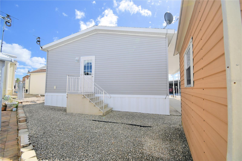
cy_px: 80
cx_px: 121
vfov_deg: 77.3
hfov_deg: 100.4
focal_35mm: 15
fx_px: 101
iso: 100
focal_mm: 10
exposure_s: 1/1000
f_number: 4.5
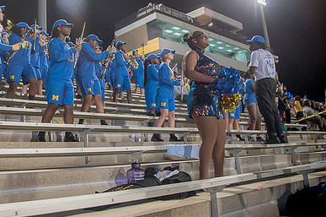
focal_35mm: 36
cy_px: 79
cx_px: 90
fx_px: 326
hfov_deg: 51.4
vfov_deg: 36.5
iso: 2000
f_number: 4
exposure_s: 1/200
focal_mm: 24
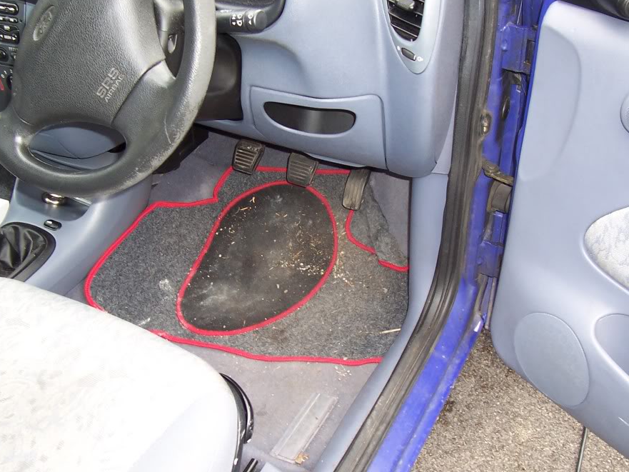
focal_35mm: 43
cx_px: 298
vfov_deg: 33.6
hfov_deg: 43.8
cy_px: 256
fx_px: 781
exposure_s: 1/90
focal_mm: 5.6
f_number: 2.8
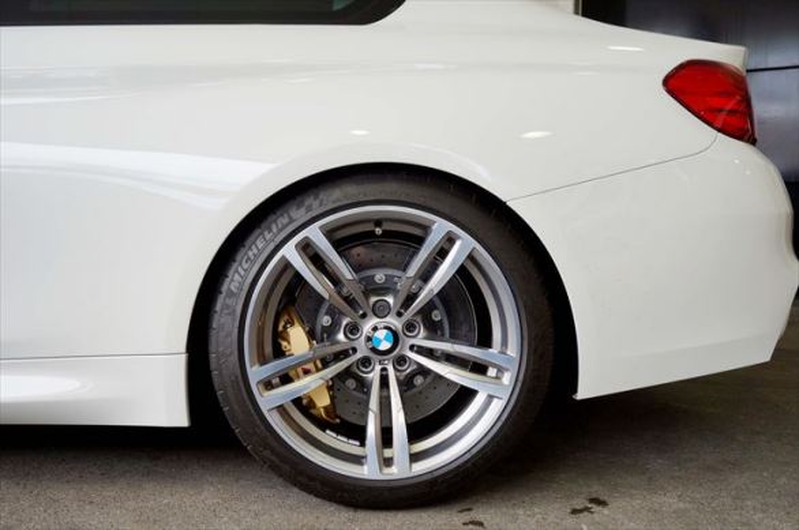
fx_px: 765
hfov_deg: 55.2
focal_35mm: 34
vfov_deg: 38.3
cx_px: 400
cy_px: 265
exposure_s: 1/60
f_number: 6.3
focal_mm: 23
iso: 200
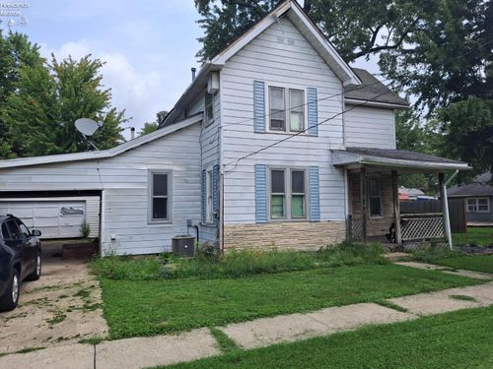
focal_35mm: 25
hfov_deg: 69.4
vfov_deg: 54.9
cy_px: 184
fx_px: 356
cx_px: 246
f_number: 1.8
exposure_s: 1/1101
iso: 25
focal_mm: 4.69
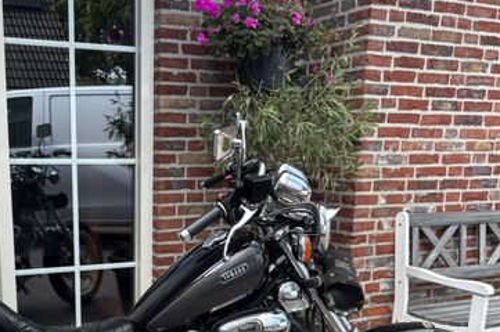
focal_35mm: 48
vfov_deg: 26.7
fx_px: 666
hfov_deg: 40.4
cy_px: 322
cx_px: 147
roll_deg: -0.5
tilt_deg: -14.7
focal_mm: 5.96
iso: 40
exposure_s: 1/231
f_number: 1.6
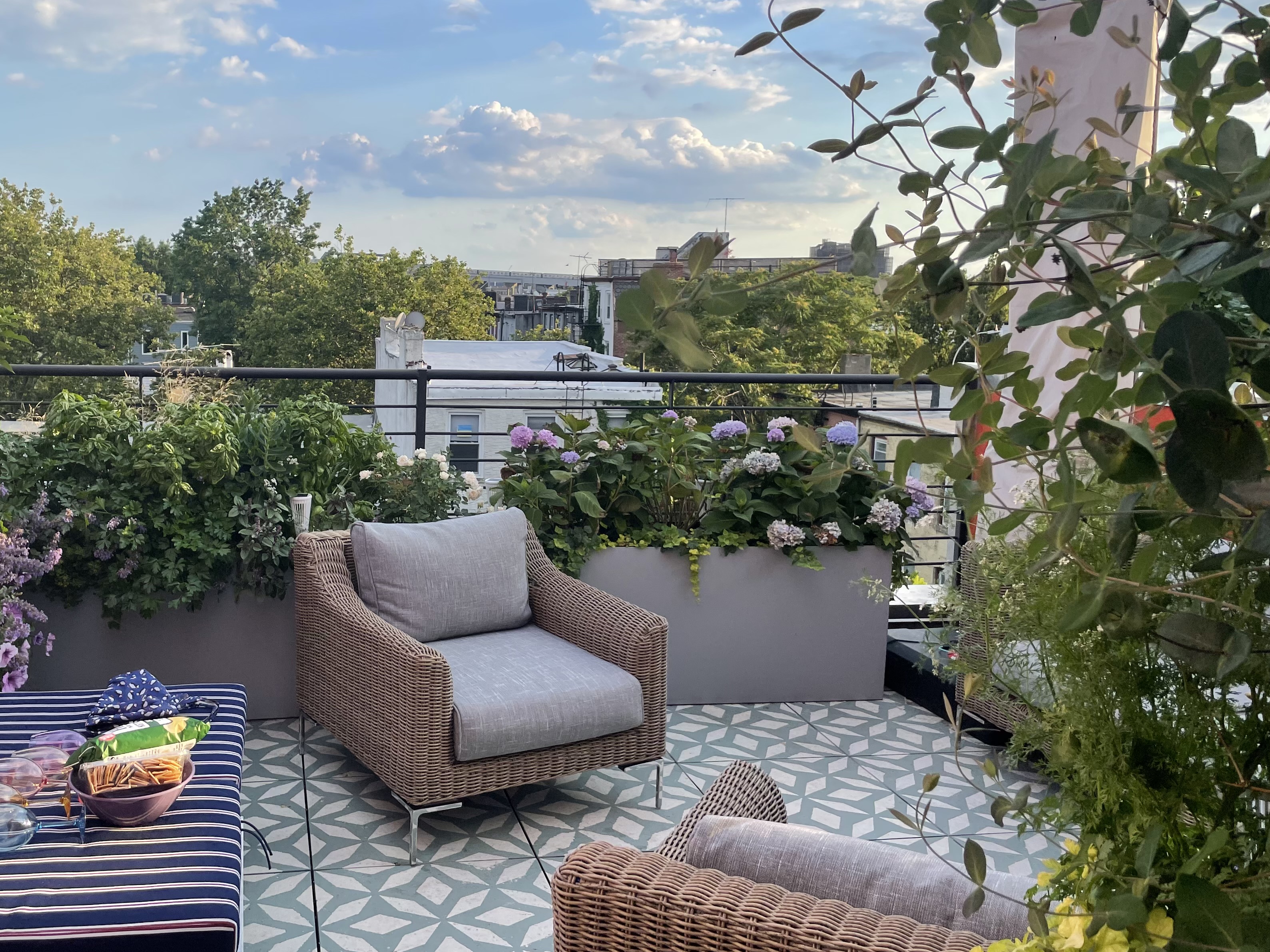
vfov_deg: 42.9
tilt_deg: -5.1
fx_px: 1211
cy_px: 419
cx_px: 467
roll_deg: -0.9
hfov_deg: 54.6
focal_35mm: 33
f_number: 1.6
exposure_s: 1/1435
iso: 32
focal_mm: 4.2
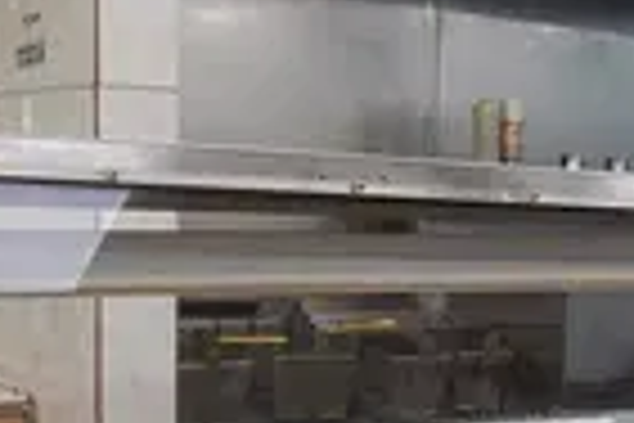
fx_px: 1497
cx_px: 562
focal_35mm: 85
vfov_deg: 15.4
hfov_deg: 23.3
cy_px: 536
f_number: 4
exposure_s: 1/60
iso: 400
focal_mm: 20
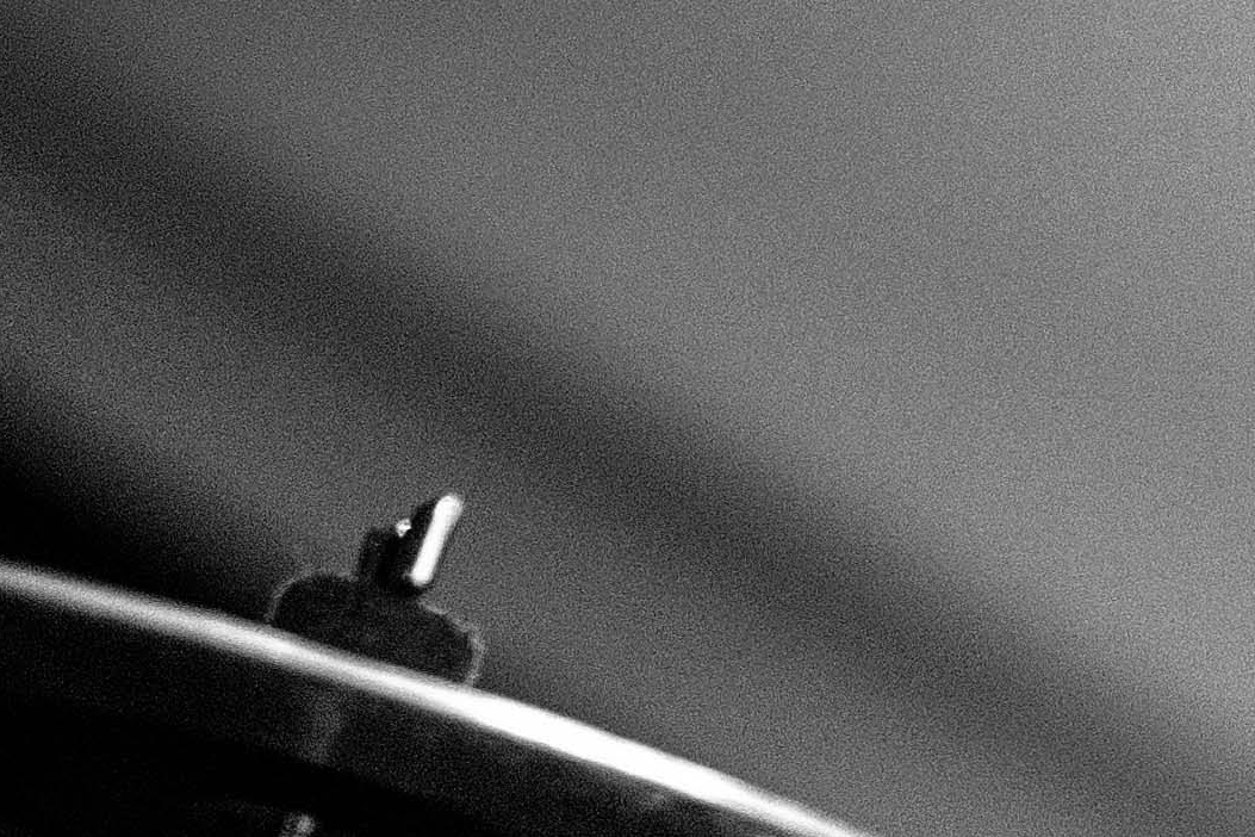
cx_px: 4554
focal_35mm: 1333
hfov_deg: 1.5
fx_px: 46466
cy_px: 1898
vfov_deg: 1.0
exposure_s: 1/800
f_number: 2.8
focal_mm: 170
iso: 1600
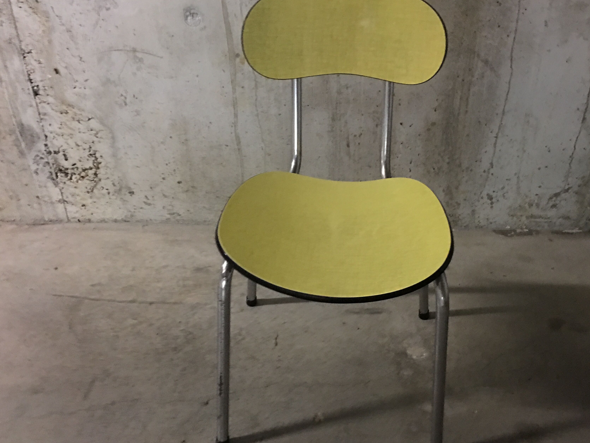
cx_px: 336
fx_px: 597
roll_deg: -3.3
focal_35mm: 35
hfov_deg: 52.5
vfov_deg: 40.7
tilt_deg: -32.9
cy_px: 229
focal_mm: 4.15
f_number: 2.2
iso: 125
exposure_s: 1/4
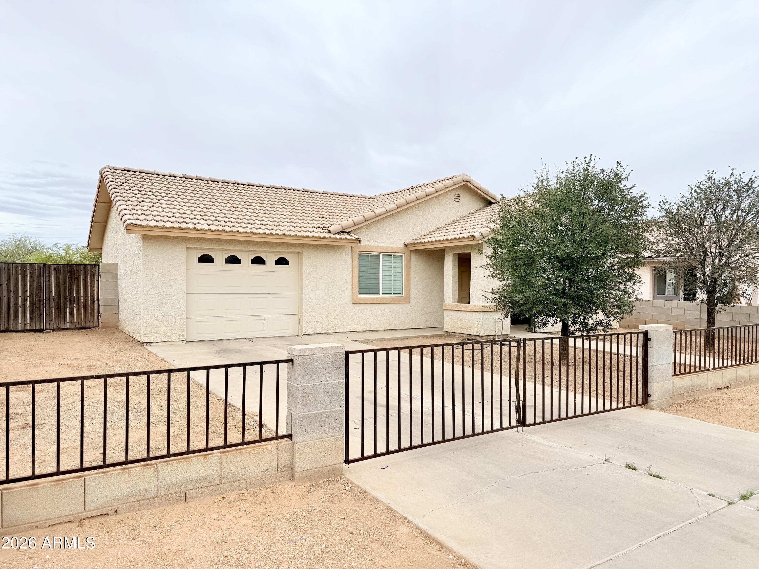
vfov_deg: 56.8
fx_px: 526
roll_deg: -0.3
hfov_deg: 71.6
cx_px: 380
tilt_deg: -0.2
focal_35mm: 24
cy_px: 284
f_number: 1.78
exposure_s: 1/4405
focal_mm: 6.76
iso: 80
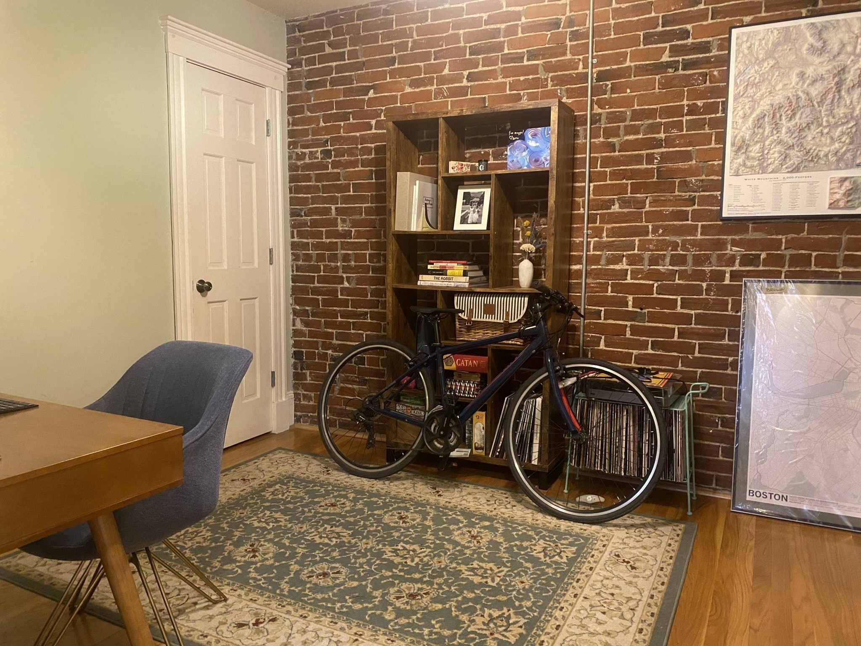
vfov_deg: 53.1
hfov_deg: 67.3
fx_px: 647
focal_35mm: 26
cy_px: 323
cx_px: 430
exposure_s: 1/30
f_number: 1.8
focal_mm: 4.25
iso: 640
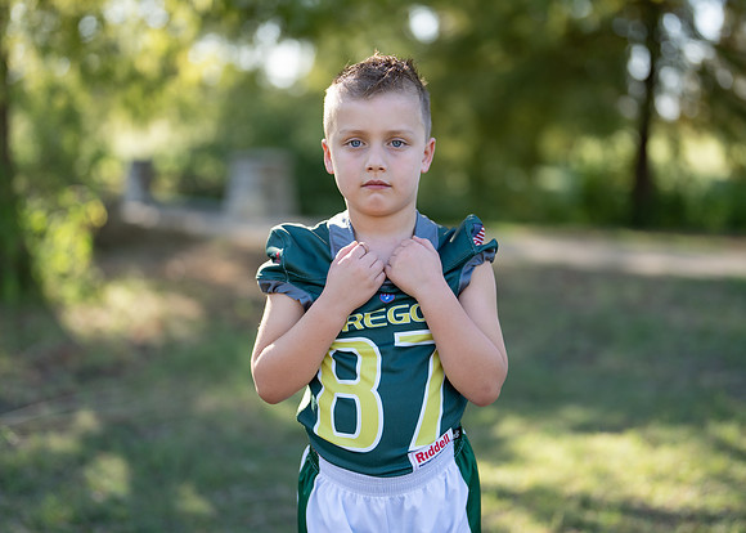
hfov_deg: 34.4
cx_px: 386
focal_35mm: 57
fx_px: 1206
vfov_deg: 24.9
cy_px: 260
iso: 100
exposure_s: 1/1250
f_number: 1.2
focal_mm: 50
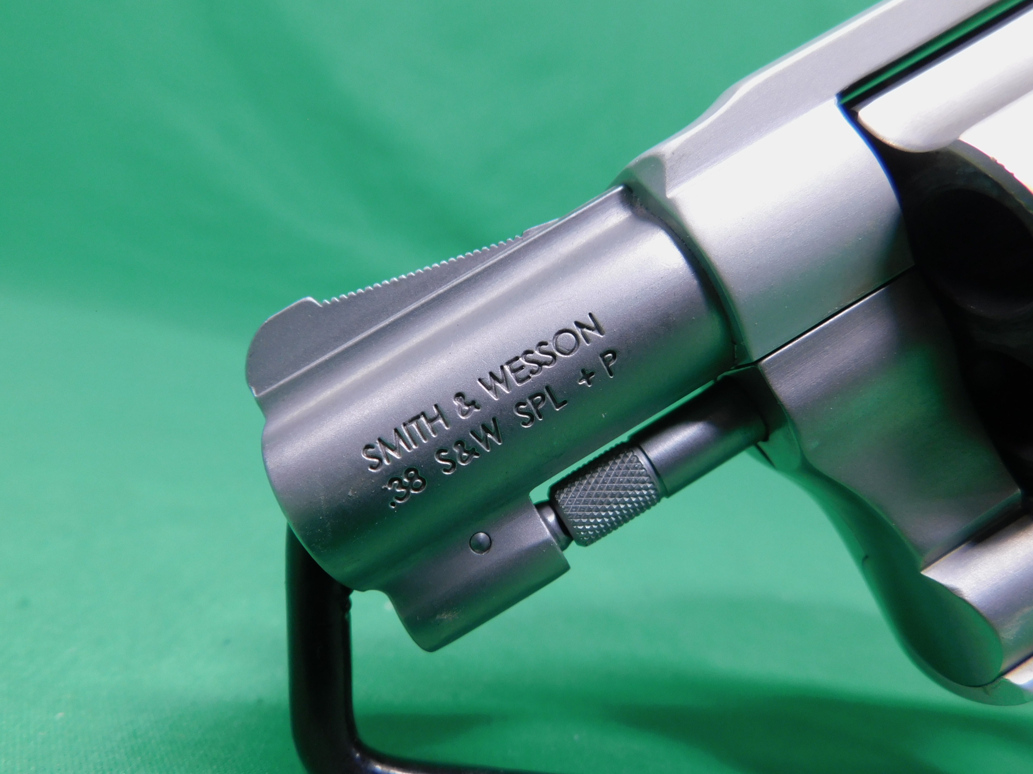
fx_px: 686
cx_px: 516
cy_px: 387
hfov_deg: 73.9
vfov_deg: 58.9
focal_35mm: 23
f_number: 3
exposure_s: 1/30
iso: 125
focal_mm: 4
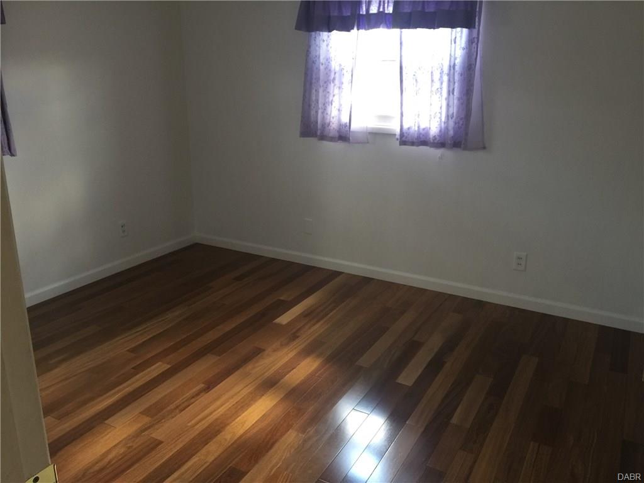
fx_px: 540
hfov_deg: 61.7
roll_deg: -0.4
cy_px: 242
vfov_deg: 48.2
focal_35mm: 29
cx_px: 322
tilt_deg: -15.7
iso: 40
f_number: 2.2
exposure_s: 1/15
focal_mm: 4.15
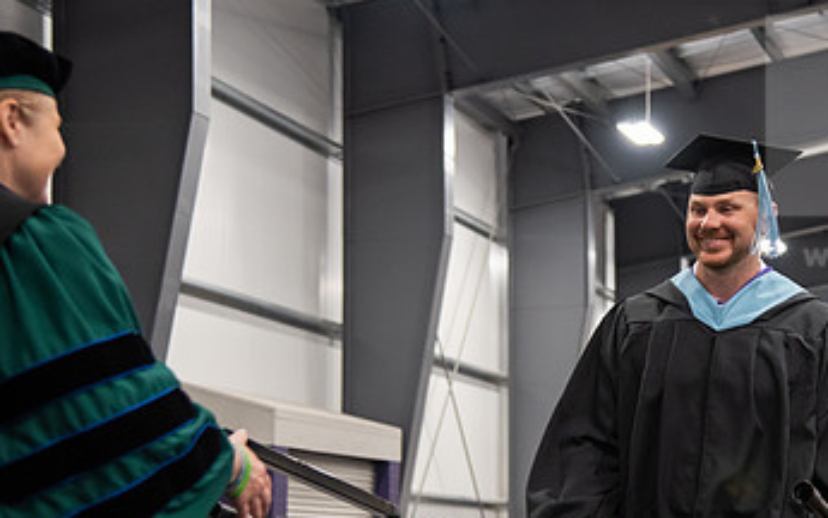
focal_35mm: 89
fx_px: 2009
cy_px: 306
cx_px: 694
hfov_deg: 22.9
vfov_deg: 14.7
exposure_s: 1/125
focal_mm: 52
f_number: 4
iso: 2000
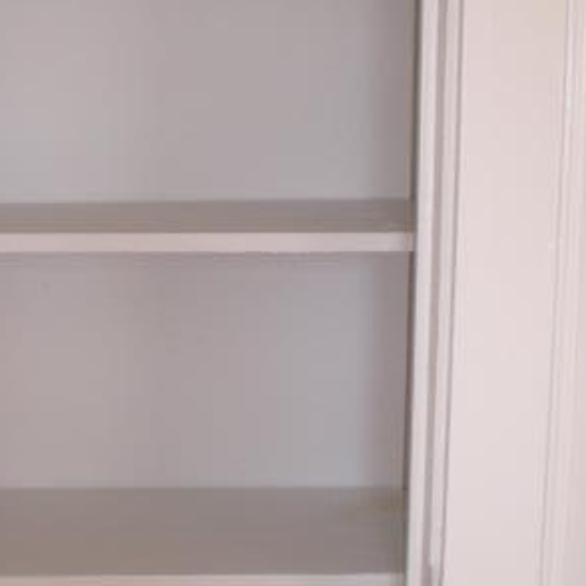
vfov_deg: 23.6
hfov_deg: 23.5
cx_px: 181
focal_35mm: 73
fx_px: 1398
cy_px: 379
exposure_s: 1/80
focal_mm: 6.3
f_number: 3.1
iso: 200
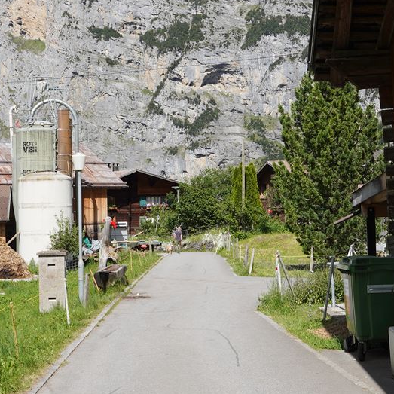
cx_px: 224
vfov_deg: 22.2
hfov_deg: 22.2
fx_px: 1004
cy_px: 182
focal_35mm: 78
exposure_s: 1/100
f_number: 14
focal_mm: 24
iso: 100
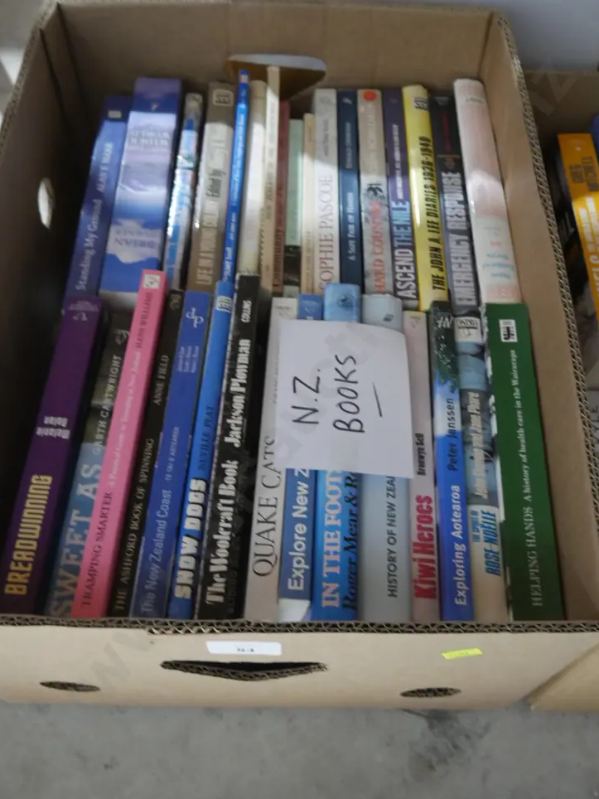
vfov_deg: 54.0
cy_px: 406
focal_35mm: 34
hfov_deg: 41.8
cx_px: 307
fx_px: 784
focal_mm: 16
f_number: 3.6
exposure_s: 1/60
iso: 2500
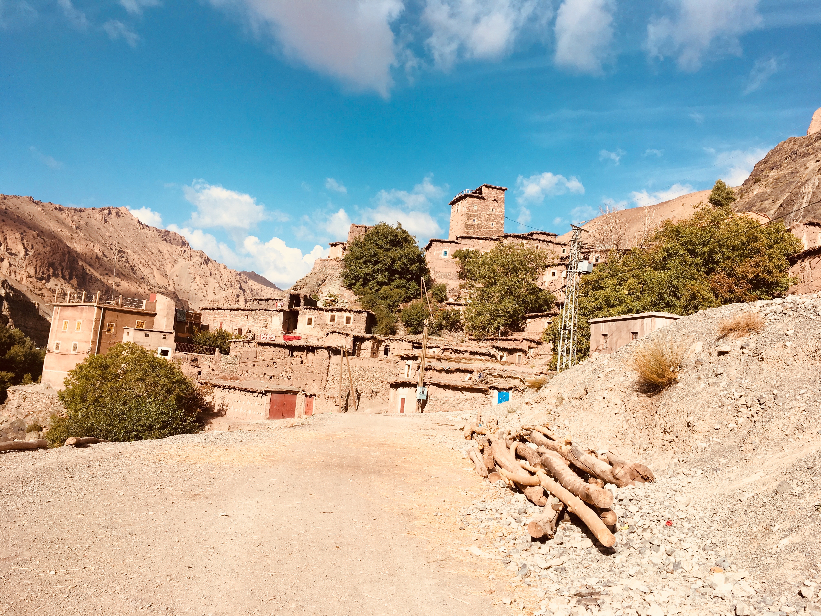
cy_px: 308
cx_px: 410
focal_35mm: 29
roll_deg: -4.7
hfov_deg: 61.7
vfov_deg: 48.2
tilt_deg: +4.4
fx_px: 688
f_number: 2.2
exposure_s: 1/1748
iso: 25
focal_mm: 4.15
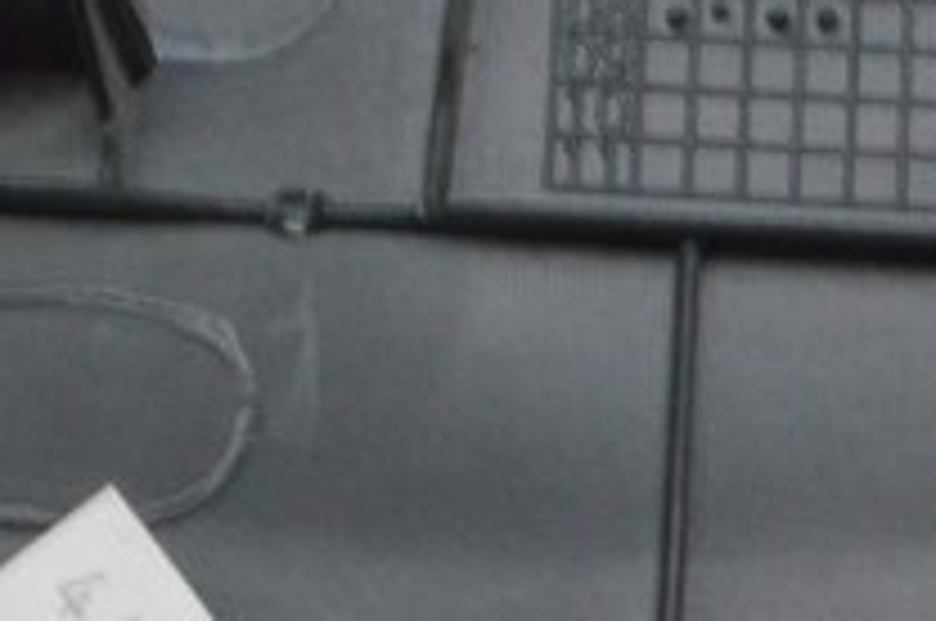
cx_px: 932
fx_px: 6582
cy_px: -259
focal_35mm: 254
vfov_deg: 5.4
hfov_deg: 8.1
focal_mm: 55
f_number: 20
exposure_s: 1/15
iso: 6400
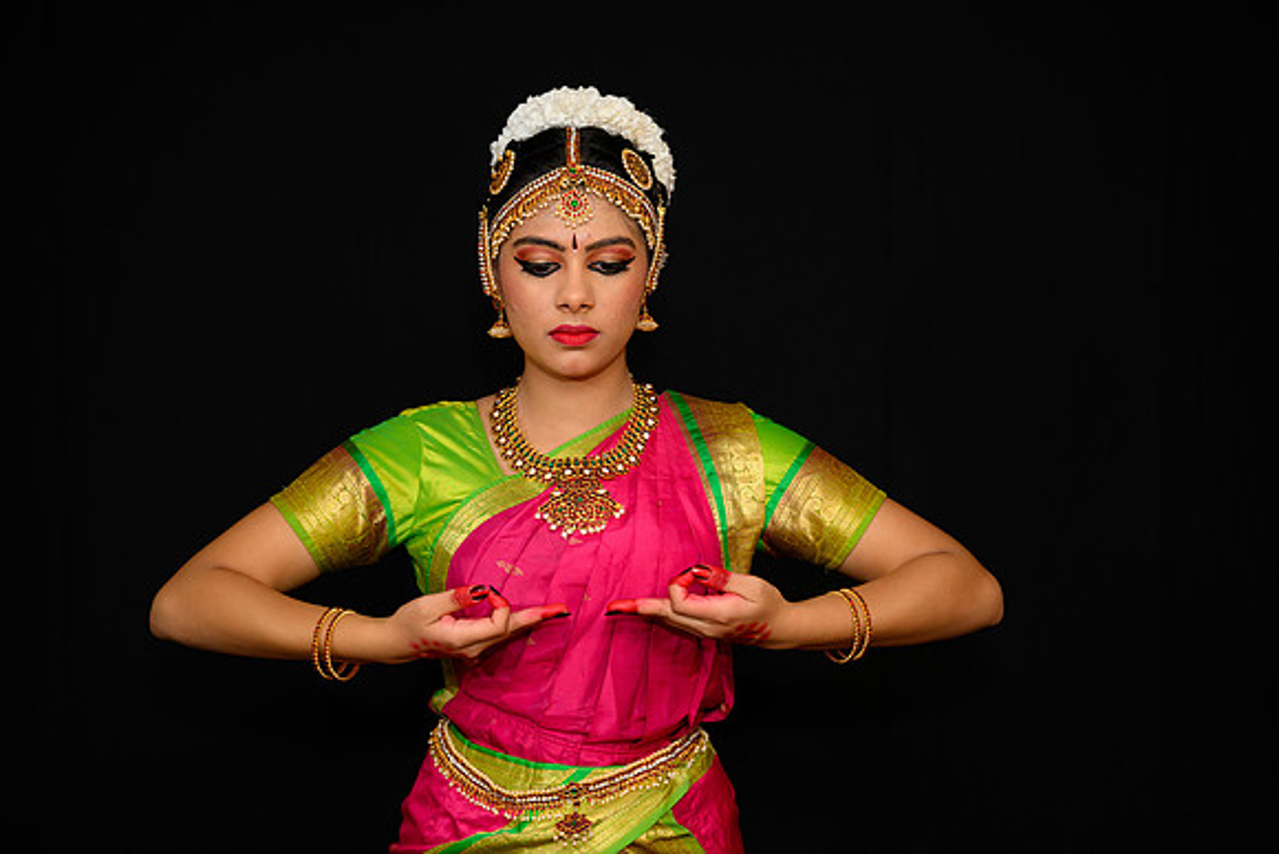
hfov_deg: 28.8
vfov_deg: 19.5
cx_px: 640
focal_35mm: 70
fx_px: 2487
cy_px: 427
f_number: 5
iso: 800
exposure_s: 1/125
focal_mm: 70
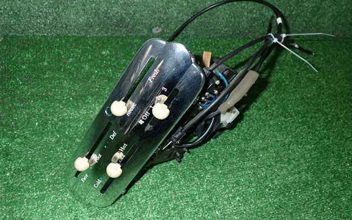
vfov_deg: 39.5
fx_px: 307
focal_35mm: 32
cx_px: 176
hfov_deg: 59.6
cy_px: 109
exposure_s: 1/30
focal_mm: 5.4
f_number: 6.3
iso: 400
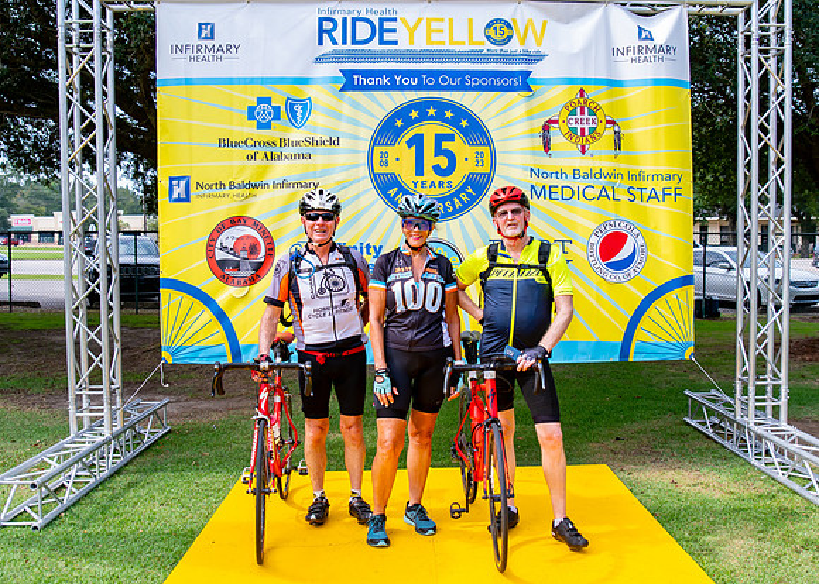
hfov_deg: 55.1
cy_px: 297
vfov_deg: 40.9
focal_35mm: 34
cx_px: 446
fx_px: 784
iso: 500
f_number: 2.8
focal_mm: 26
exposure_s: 1/3200
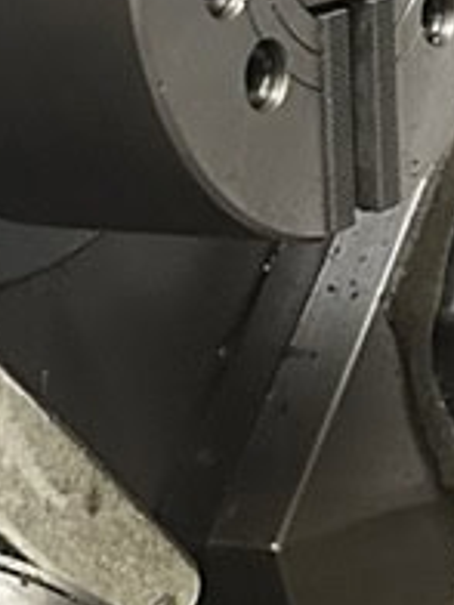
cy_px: -198
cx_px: 1186
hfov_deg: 8.4
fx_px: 2745
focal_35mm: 157
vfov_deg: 12.2
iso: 800
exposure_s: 1/40
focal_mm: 6.9
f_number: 1.8
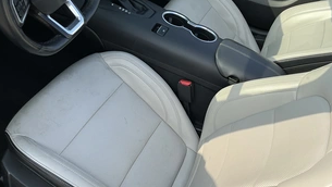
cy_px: 99
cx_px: 204
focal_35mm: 40
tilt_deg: -42.5
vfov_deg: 29.8
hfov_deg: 50.0
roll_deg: -29.9
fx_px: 352
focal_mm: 3
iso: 25
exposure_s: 1/869
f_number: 1.8
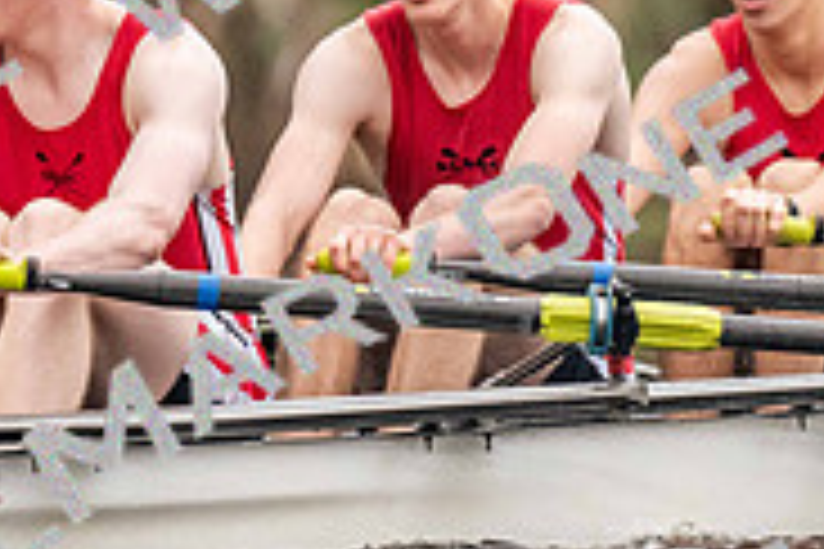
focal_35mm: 1904
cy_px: 56
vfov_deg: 0.7
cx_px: 653
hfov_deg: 1.1
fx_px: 43577
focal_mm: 600
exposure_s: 1/2500
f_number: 4
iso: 3600
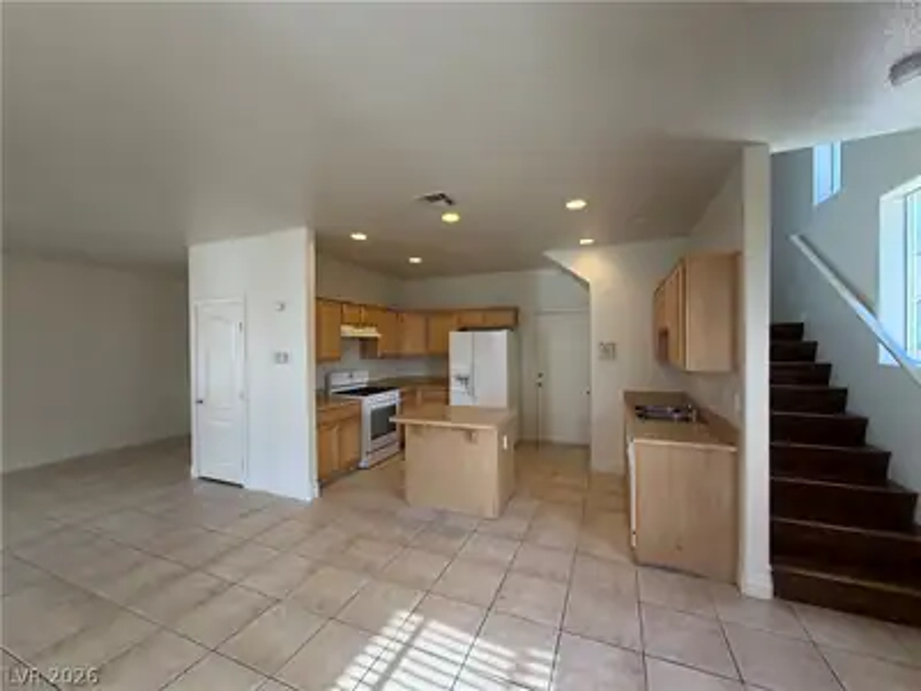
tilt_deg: -0.1
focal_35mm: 14
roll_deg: +0.1
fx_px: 372
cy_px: 346
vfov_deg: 85.7
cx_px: 460
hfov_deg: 102.1
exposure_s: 1/120
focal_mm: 2.22
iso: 250
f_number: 2.2
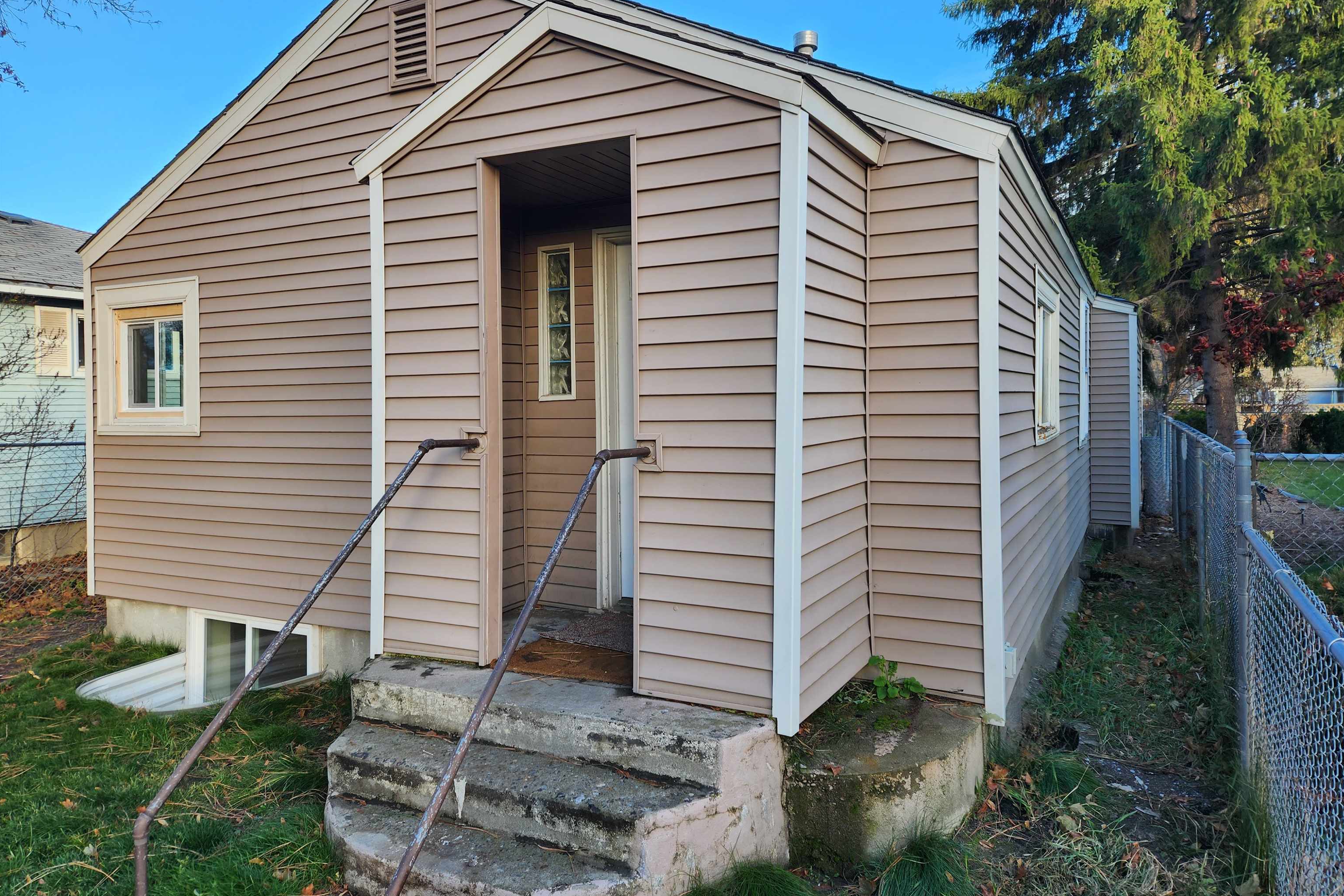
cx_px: 673
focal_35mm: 24
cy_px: 420
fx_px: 896
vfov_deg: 53.1
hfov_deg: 73.7
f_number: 1.8
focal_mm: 5.4
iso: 20
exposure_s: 1/198
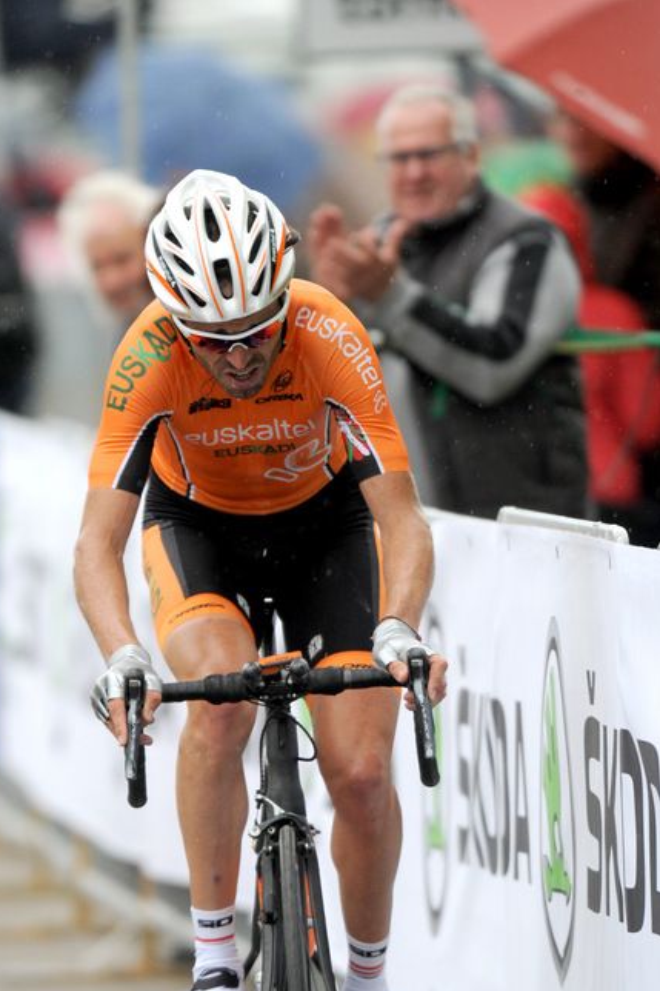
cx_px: 276
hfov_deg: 1.8
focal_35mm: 745
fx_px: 20497
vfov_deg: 2.8
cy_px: 612
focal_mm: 600
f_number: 5.6
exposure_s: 1/800
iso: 1000
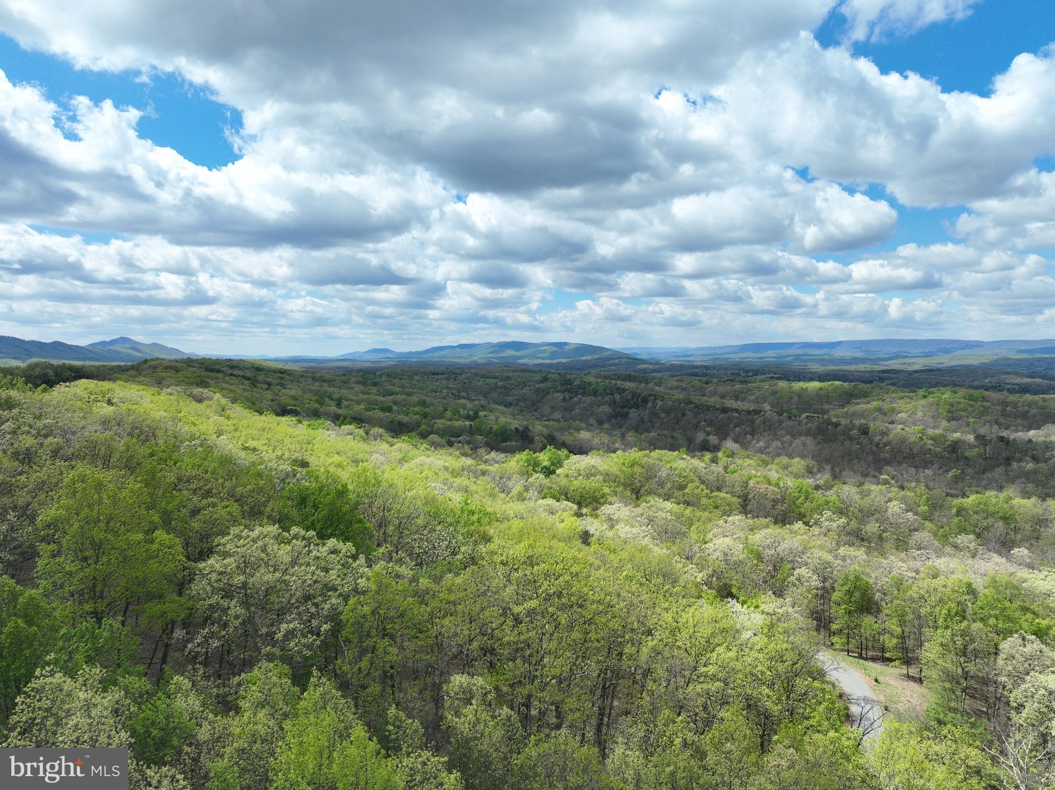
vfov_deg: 56.8
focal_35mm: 24
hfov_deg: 71.6
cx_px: 528
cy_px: 395
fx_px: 731
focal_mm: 12.29
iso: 190
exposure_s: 1/2500
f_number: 2.8
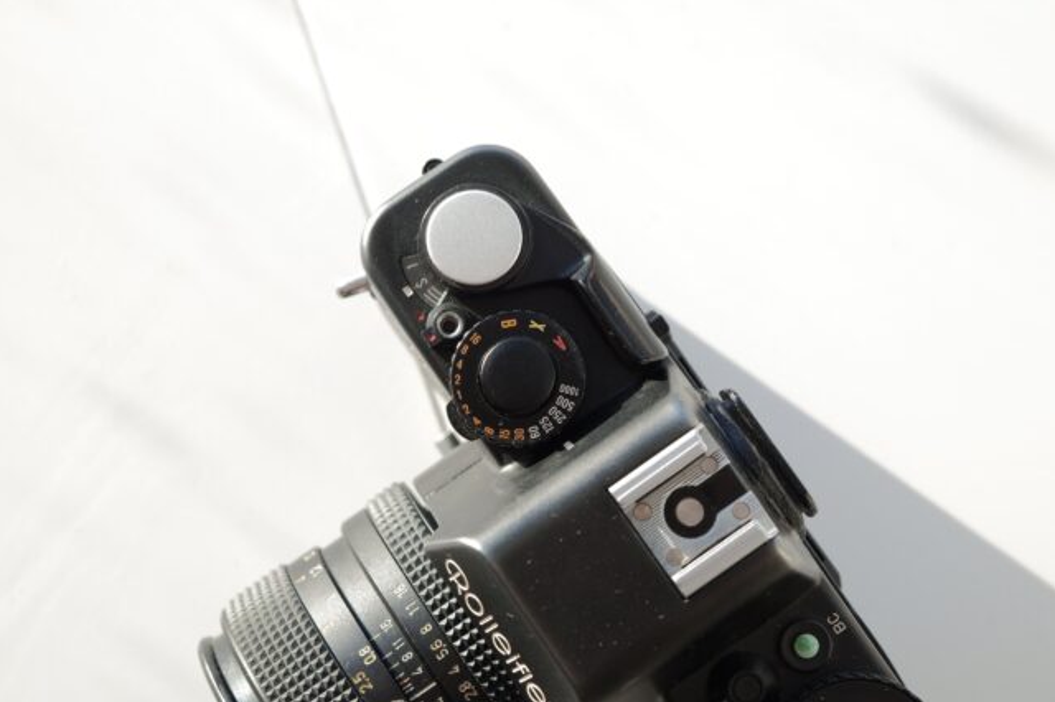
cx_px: 523
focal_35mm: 80
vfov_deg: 17.0
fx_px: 2343
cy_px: 289
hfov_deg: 25.4
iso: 100
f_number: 5.6
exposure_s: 1/80
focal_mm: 50
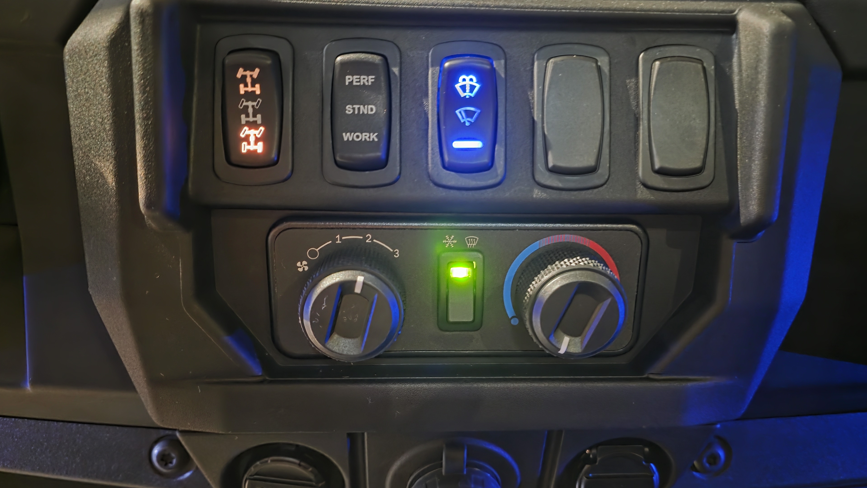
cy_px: 271
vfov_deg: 44.3
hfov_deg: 71.9
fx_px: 598
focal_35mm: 26
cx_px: 440
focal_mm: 6.3
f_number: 1.7
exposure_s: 1/11.8
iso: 3200
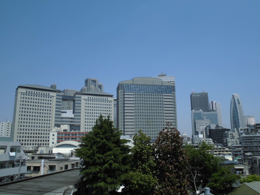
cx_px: 130
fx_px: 218
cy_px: 98
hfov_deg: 61.7
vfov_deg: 48.2
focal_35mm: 29
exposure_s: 1/800
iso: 100
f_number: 3.7
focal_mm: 5.3
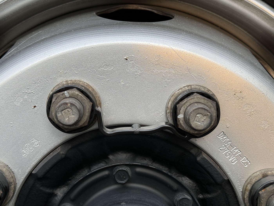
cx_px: 137
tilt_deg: -9.3
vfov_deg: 30.3
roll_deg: -0.3
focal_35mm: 48
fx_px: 380
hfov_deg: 39.7
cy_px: 103
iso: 80
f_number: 1.78
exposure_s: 1/121
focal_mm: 6.86
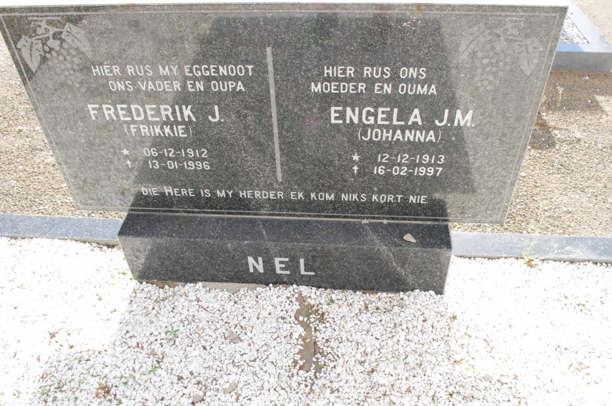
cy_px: 203
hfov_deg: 62.0
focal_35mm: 30
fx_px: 509
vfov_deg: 43.5
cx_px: 306
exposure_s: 1/125
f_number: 11
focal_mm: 20
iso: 800
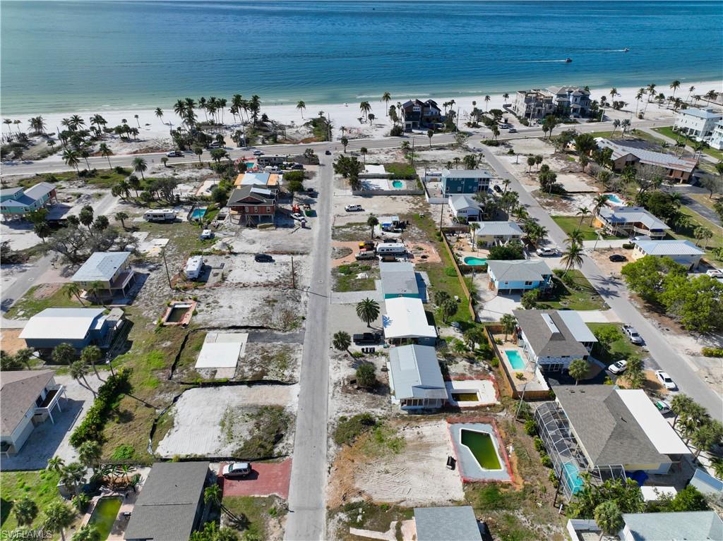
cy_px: 270
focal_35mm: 24
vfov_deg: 56.8
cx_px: 362
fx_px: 501
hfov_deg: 71.6
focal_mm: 12.29
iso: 100
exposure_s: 1/2000
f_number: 3.5
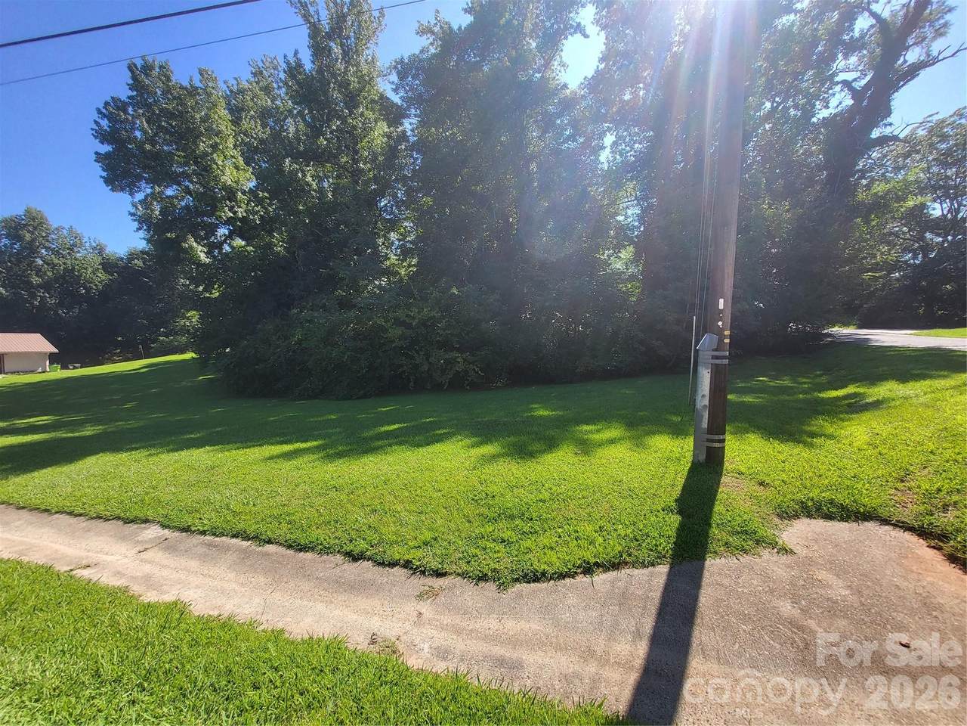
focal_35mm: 13
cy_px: 363
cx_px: 484
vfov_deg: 89.9
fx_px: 363
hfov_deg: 106.2
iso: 32
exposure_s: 1/536
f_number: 2.2
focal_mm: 1.74
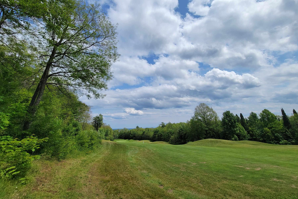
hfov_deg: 104.2
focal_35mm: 14
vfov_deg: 80.7
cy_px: 86
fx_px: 116
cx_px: 151
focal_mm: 2.2
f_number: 2.2
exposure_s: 1/3882
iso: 50
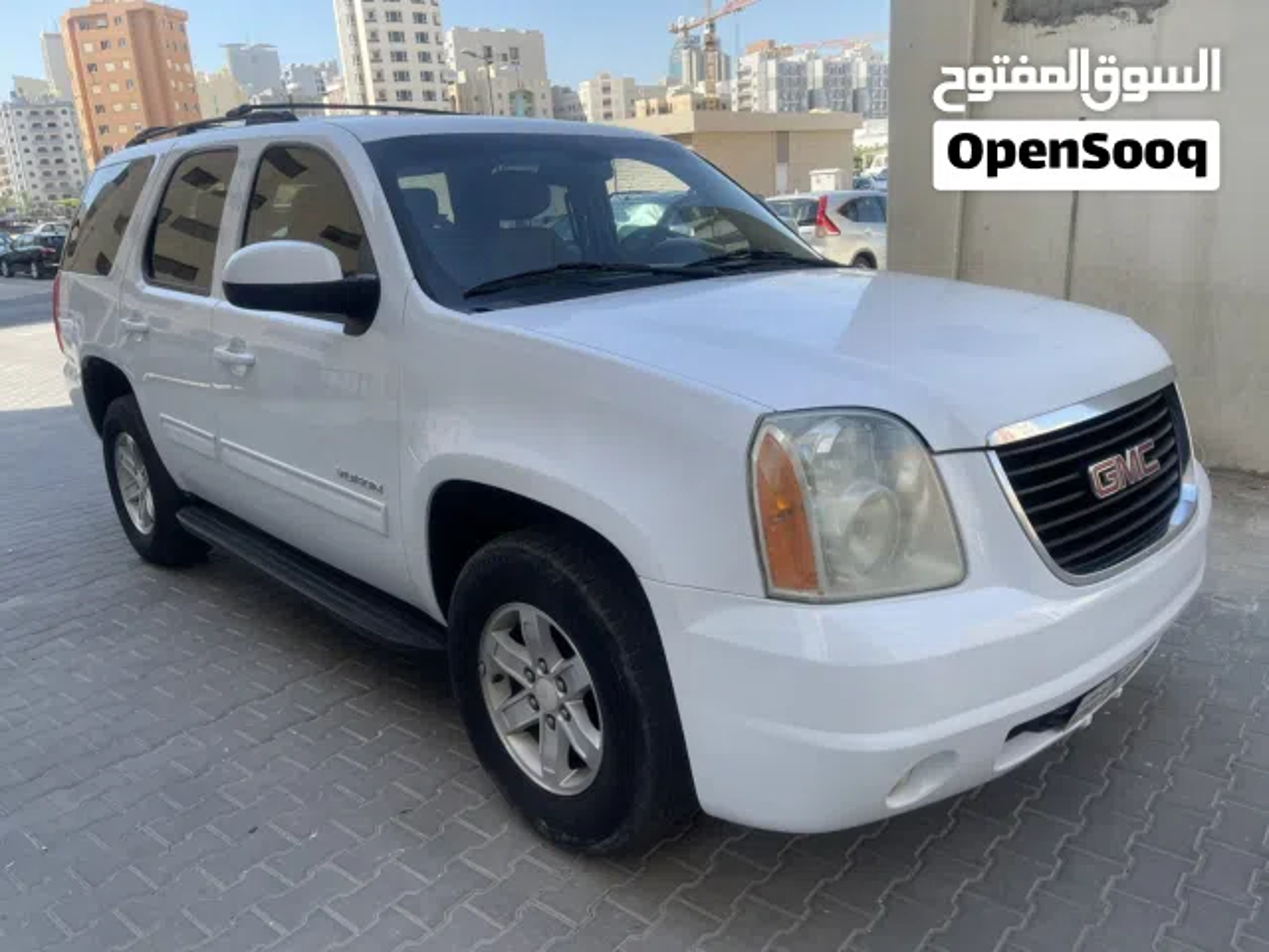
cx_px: 634
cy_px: 476
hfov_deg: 69.4
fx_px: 916
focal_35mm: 25
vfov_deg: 54.9
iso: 32
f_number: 1.6
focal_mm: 5.1
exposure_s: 1/1030
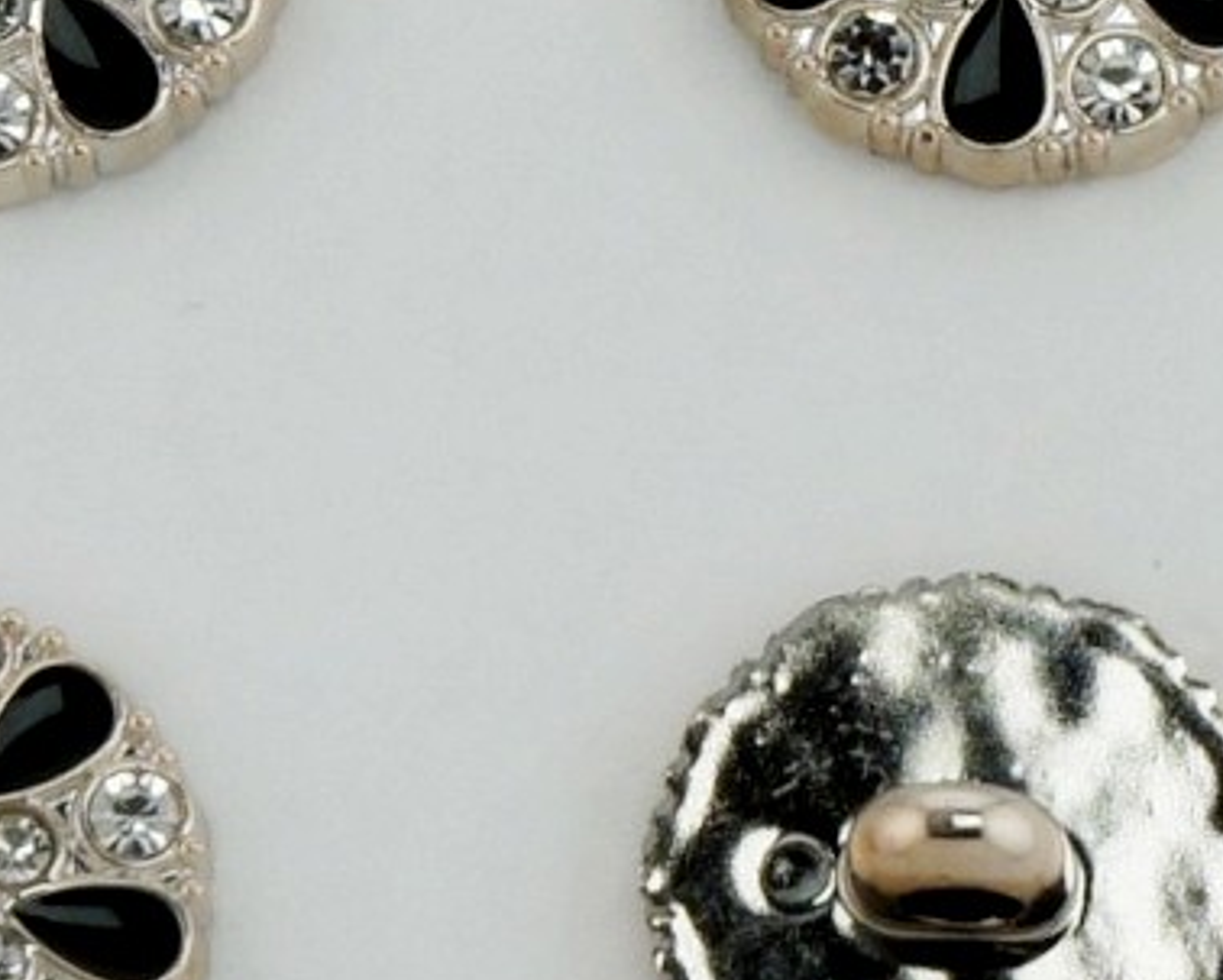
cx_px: 508
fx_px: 6669
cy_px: 391
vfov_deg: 8.4
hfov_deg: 10.5
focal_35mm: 184
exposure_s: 1/500
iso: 200
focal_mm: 55
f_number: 9
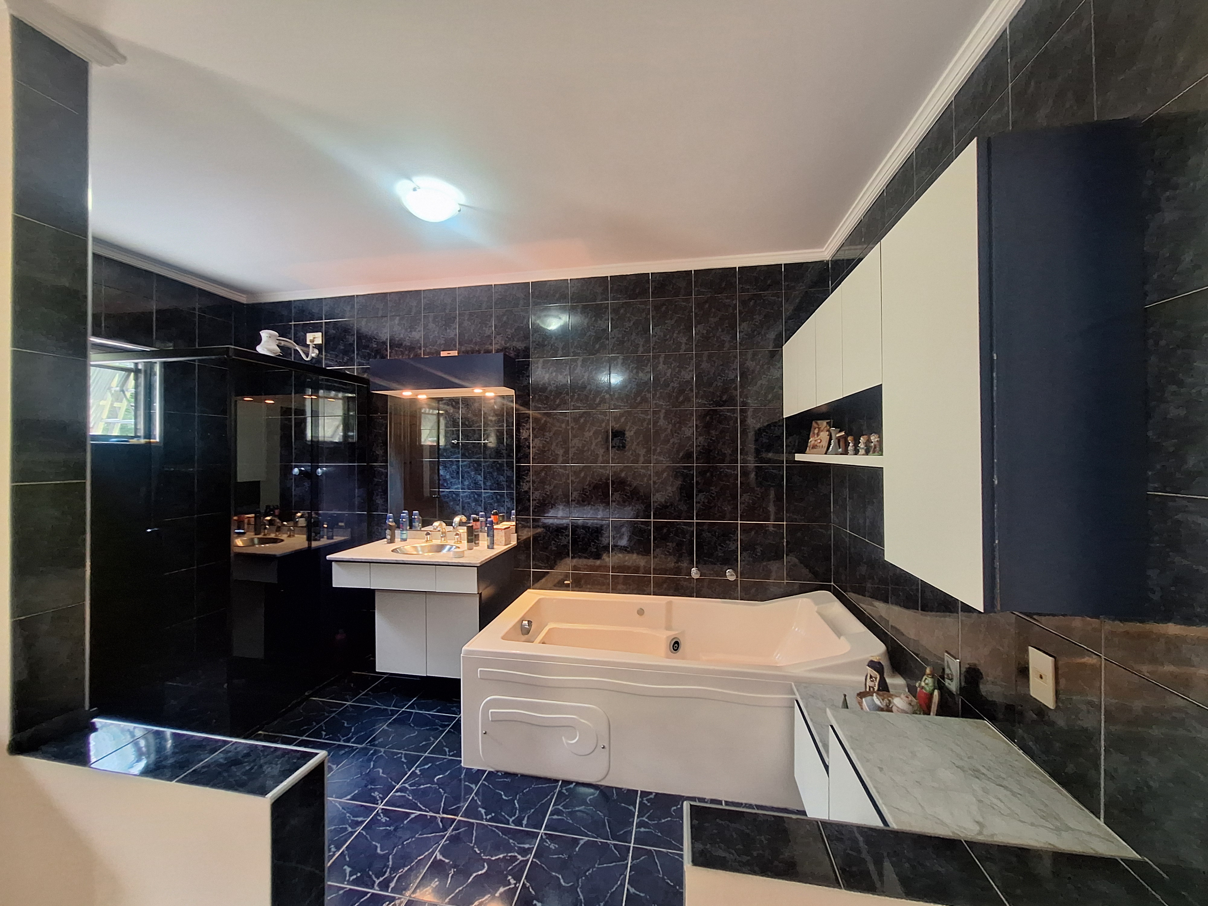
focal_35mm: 13
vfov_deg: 89.9
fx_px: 454
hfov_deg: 106.2
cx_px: 604
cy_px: 453
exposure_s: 1/24
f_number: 2.2
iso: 200
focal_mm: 1.74
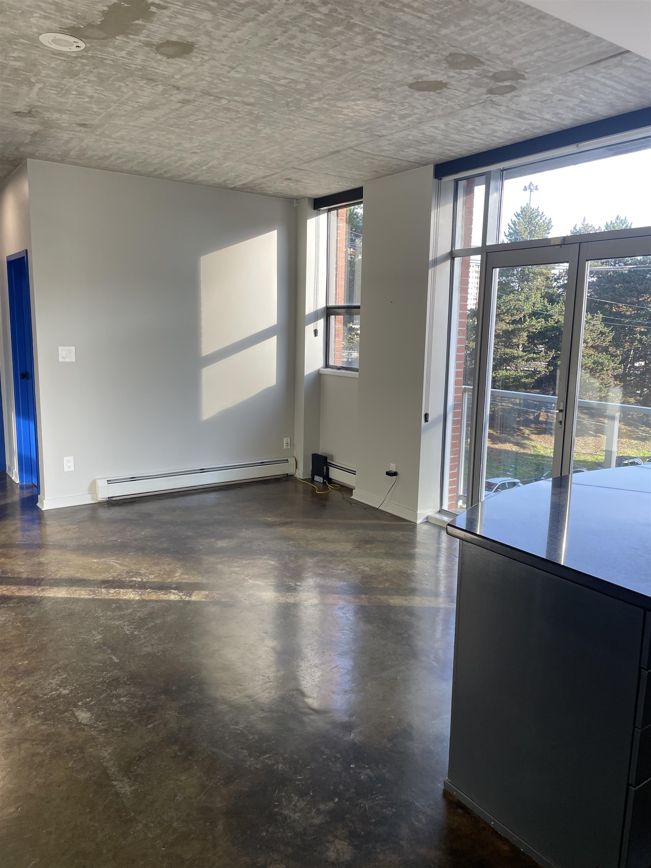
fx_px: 652
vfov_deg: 67.3
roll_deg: -1.2
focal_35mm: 26
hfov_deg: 53.1
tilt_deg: -8.7
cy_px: 434
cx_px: 326
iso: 32
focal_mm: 4.2
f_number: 1.6
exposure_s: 1/126
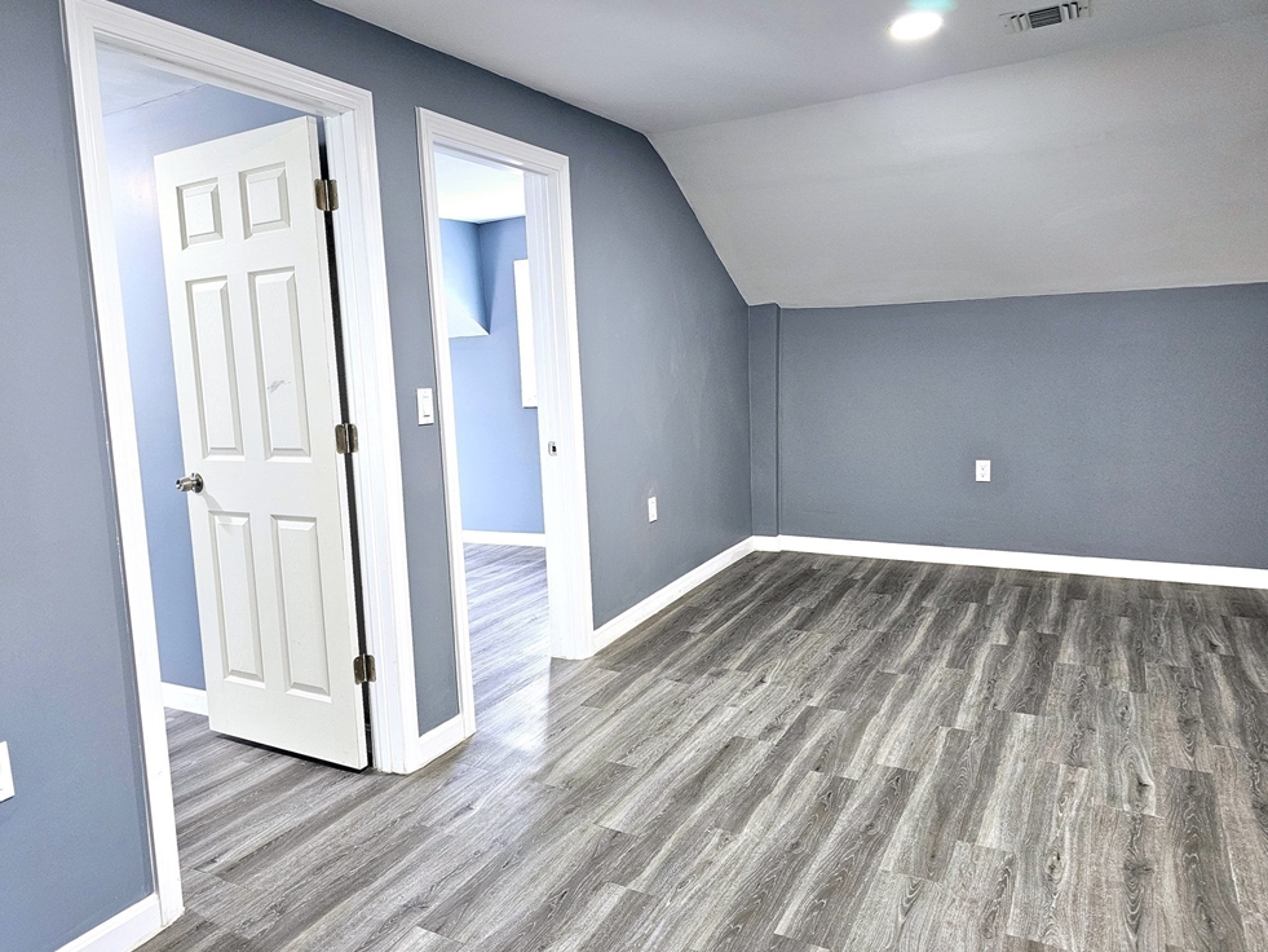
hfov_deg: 71.6
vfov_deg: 56.8
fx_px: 879
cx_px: 619
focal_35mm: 24
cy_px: 462
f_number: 1.7
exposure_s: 1/60.2
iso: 500
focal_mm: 6.3
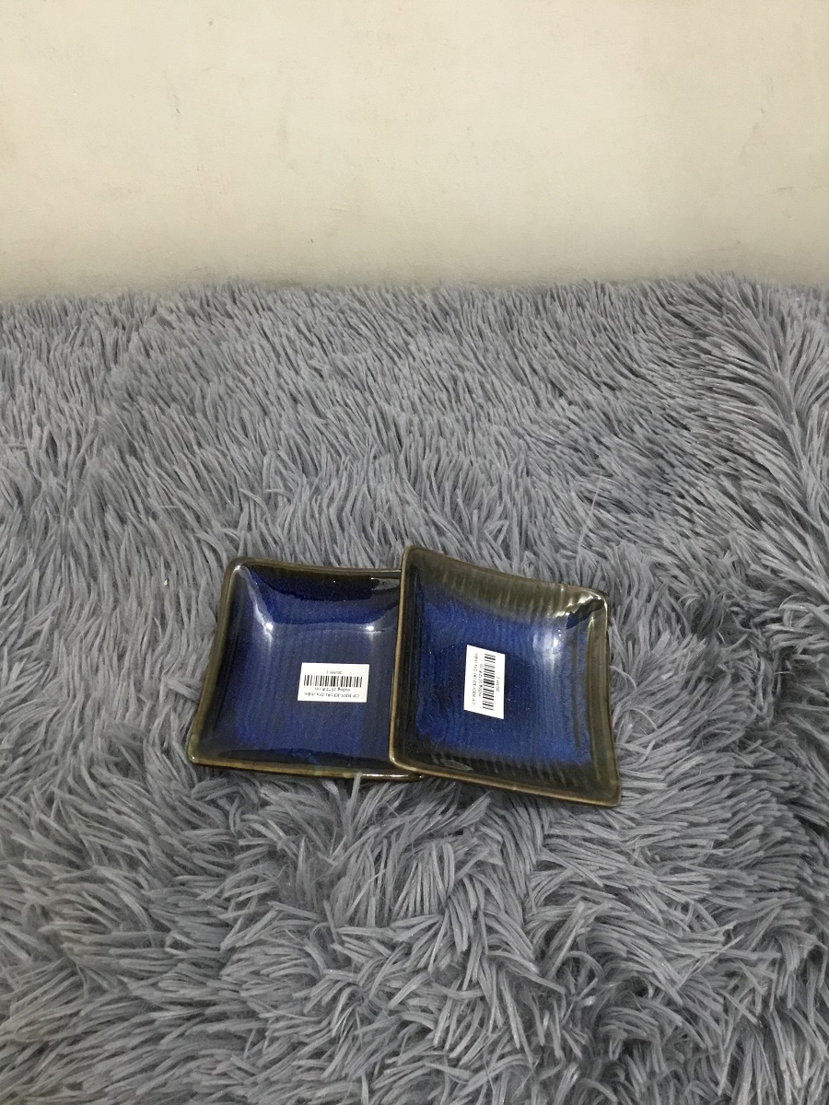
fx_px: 990
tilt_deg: -55.9
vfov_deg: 58.4
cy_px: 552
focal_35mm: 31
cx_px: 414
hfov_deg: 45.4
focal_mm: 3.3
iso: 160
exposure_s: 1/33
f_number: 2.4
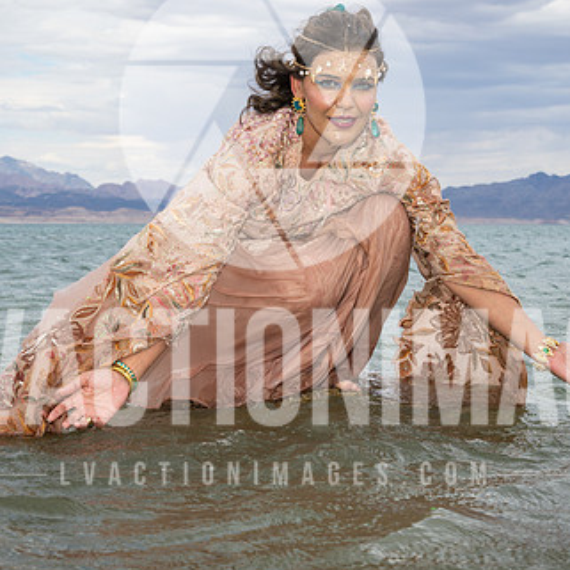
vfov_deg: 20.4
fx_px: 1584
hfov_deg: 20.4
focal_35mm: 85
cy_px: 251
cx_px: 258
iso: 64
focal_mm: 46
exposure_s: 1/250
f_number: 9
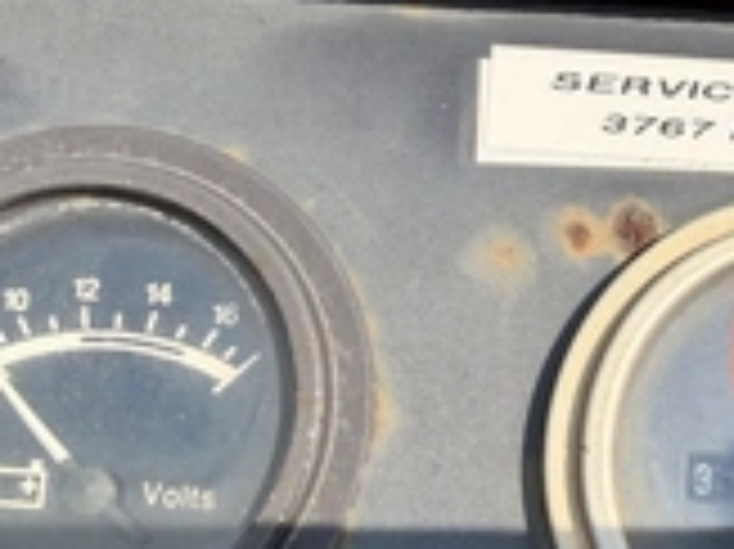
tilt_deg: -53.8
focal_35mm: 59
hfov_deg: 32.2
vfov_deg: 24.6
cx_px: 531
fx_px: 1250
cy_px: 374
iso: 25
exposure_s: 1/865
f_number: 2.2
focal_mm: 2.22
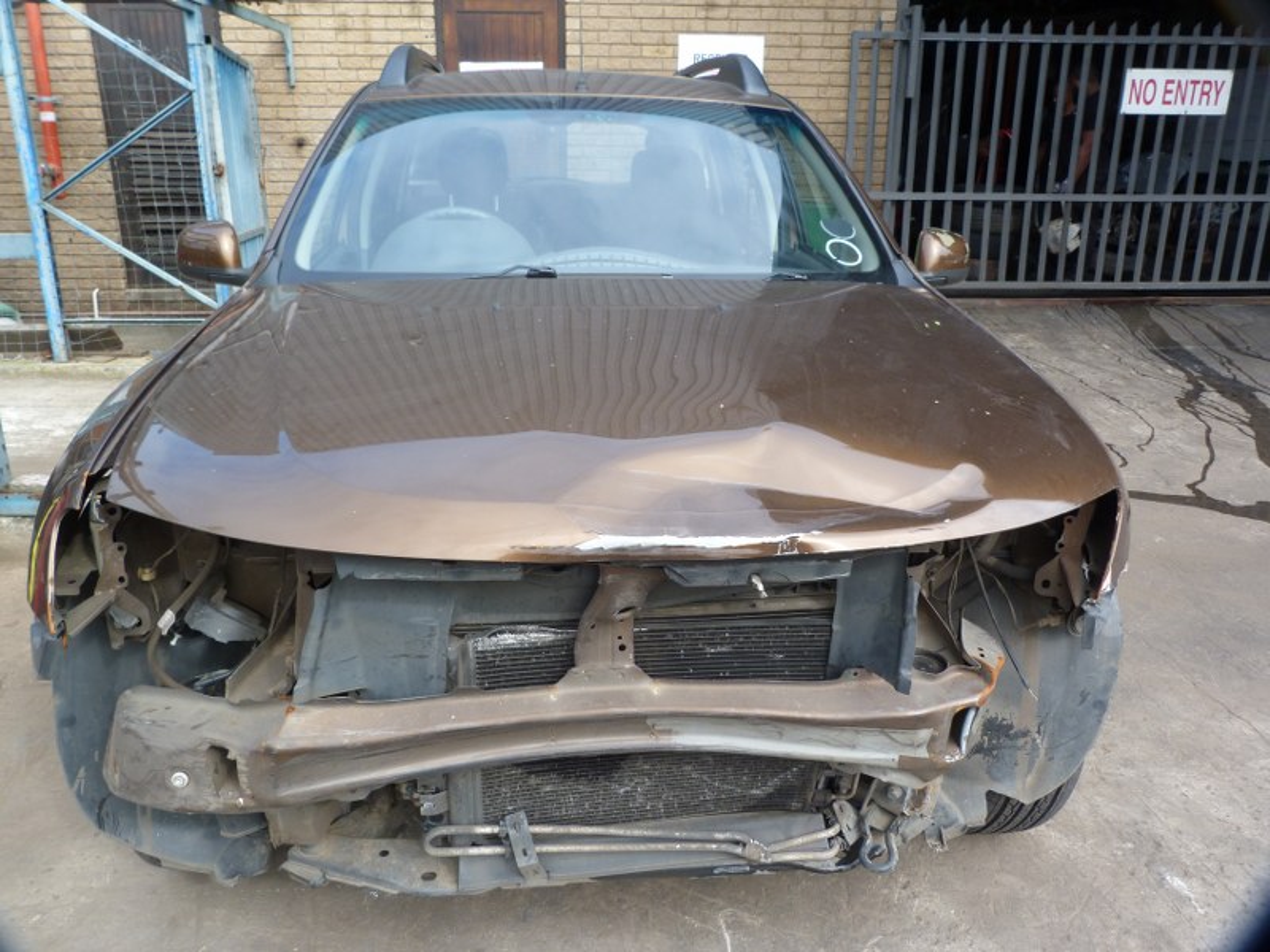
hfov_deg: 69.4
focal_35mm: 25
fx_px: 917
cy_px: 476
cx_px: 635
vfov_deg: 54.9
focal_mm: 4.5
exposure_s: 1/125
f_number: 3.6
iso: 80
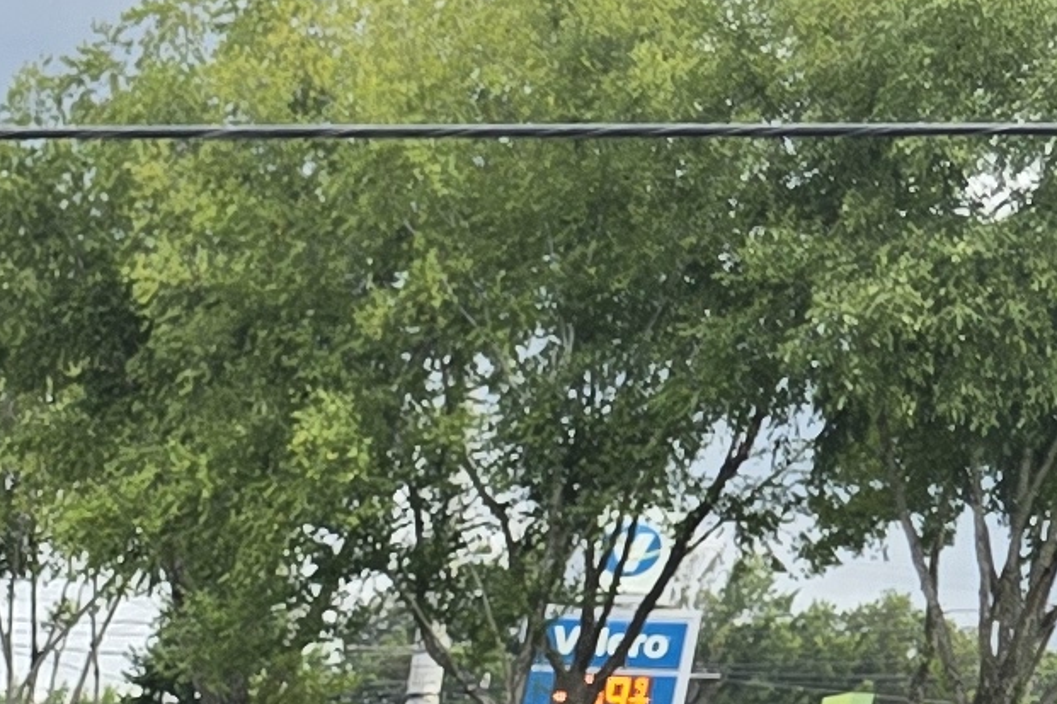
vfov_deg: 7.3
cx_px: -1775
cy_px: 2503
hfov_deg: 10.6
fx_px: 4521
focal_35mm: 154
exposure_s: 1/180
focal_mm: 6.3
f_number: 1.7
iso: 25
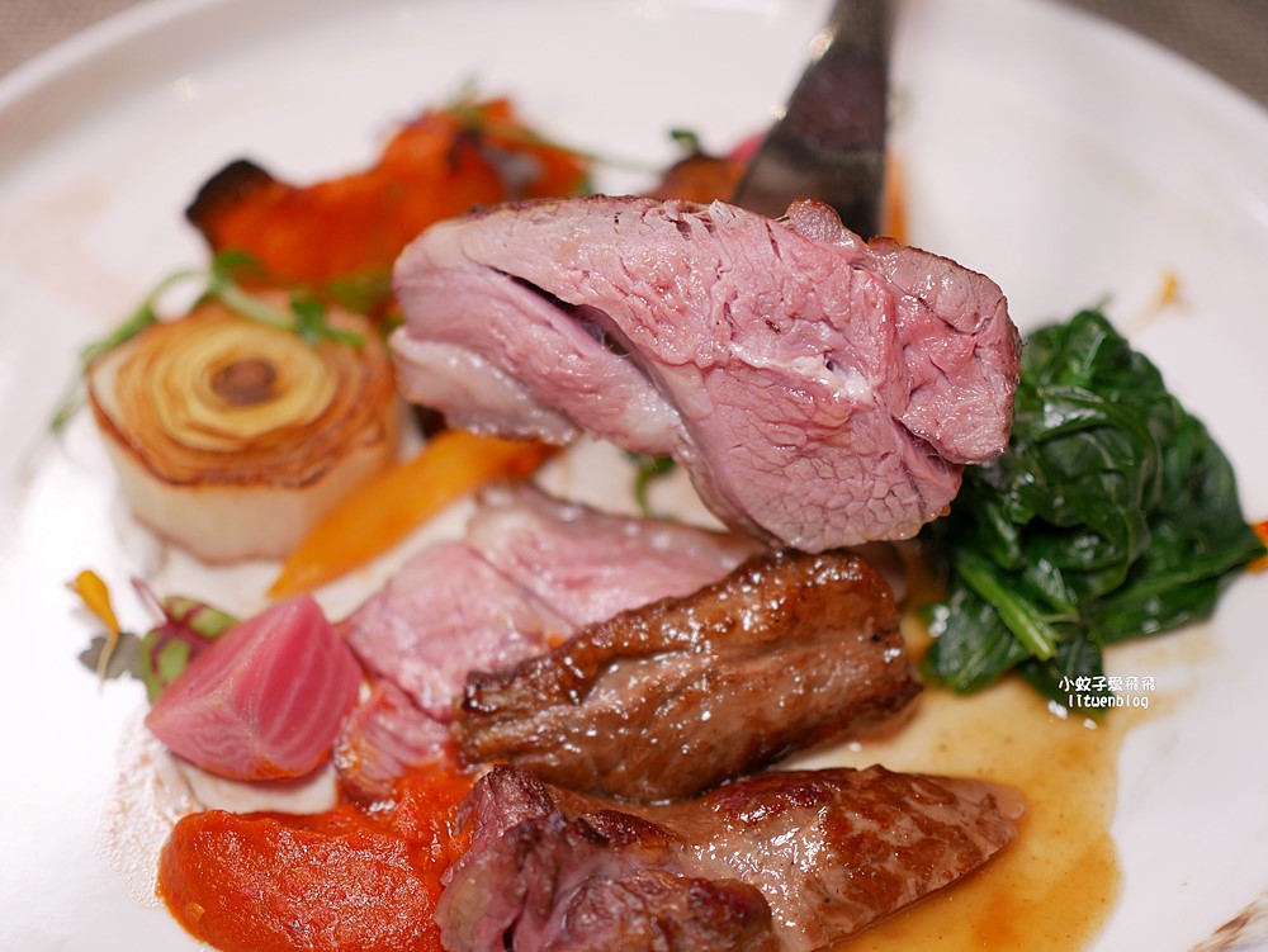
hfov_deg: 38.2
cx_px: 634
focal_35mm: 50
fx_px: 1832
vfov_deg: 29.1
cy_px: 476
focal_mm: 25
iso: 200
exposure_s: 1/125
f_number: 1.8
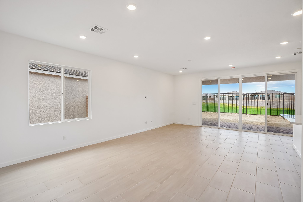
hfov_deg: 96.7
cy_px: 101
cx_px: 152
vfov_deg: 73.7
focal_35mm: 16
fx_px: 135
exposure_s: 1/30
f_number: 8
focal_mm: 16
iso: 125
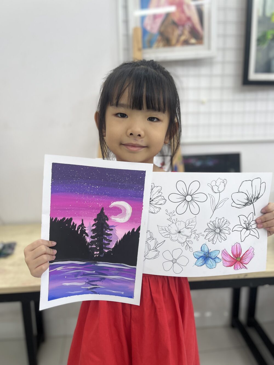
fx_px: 274
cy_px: 182
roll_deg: +1.9
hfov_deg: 53.1
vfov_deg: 67.3
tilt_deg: -12.6
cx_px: 137
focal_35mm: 26
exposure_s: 1/100
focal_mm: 5.1
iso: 50
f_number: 1.6
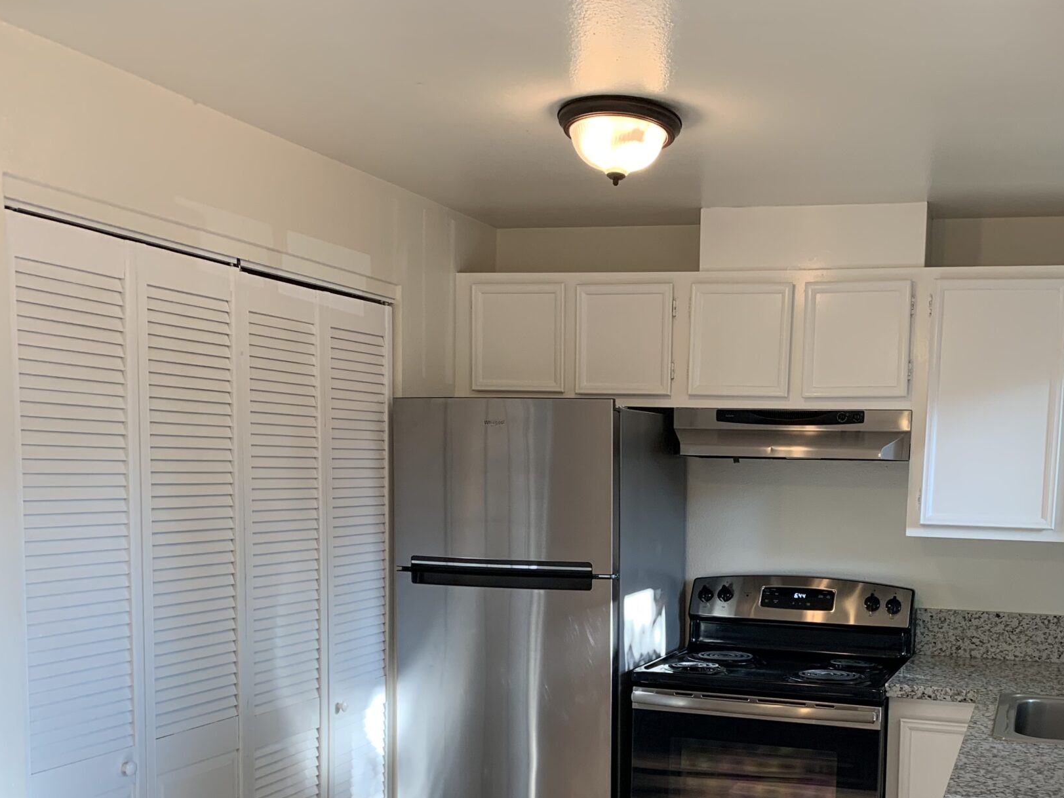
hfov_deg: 45.0
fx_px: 1261
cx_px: 721
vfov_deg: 34.2
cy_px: 621
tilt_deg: -4.3
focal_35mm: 41
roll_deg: +0.2
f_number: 1.8
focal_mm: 4.25
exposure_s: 1/120
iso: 100
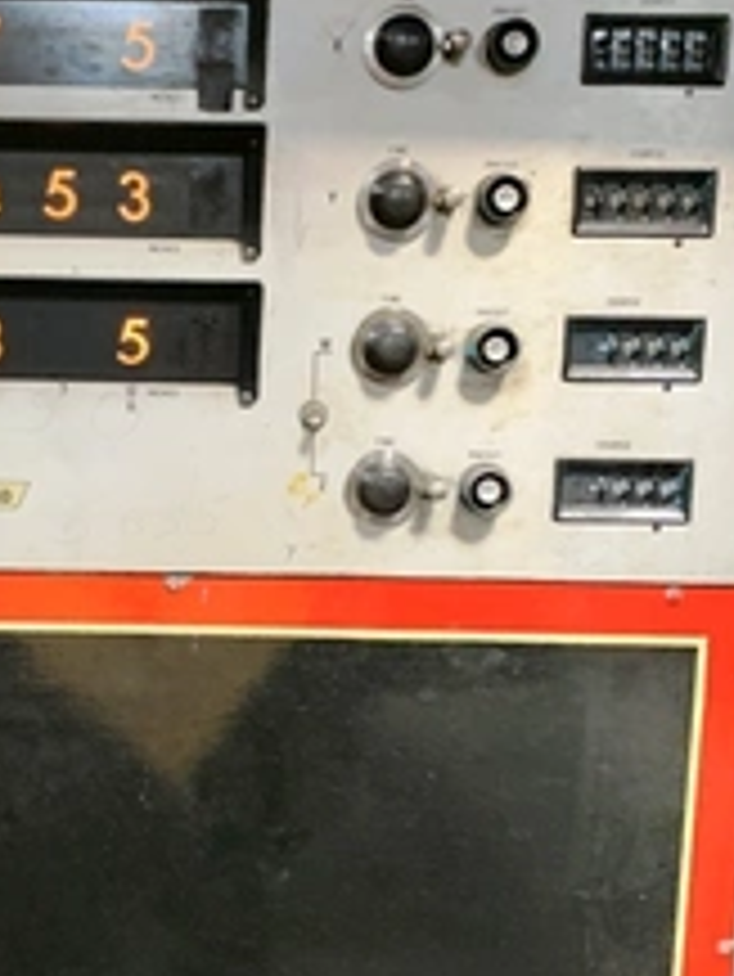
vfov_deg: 39.6
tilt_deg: -12.0
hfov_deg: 29.8
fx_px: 1356
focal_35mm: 48
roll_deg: -0.7
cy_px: 553
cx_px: 180
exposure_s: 1/40
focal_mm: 4.25
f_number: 1.8
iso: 400
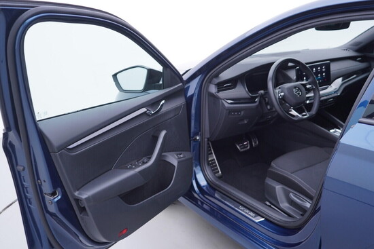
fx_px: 374
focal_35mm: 36
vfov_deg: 36.9
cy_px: 124
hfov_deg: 53.1
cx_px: 187
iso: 125
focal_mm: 24
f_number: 3.2
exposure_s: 1/40
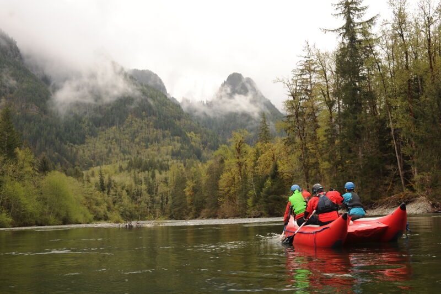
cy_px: 147
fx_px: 428
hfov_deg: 54.5
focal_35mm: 35
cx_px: 220
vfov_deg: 37.8
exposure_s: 1/400
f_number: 6.3
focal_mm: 35
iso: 320
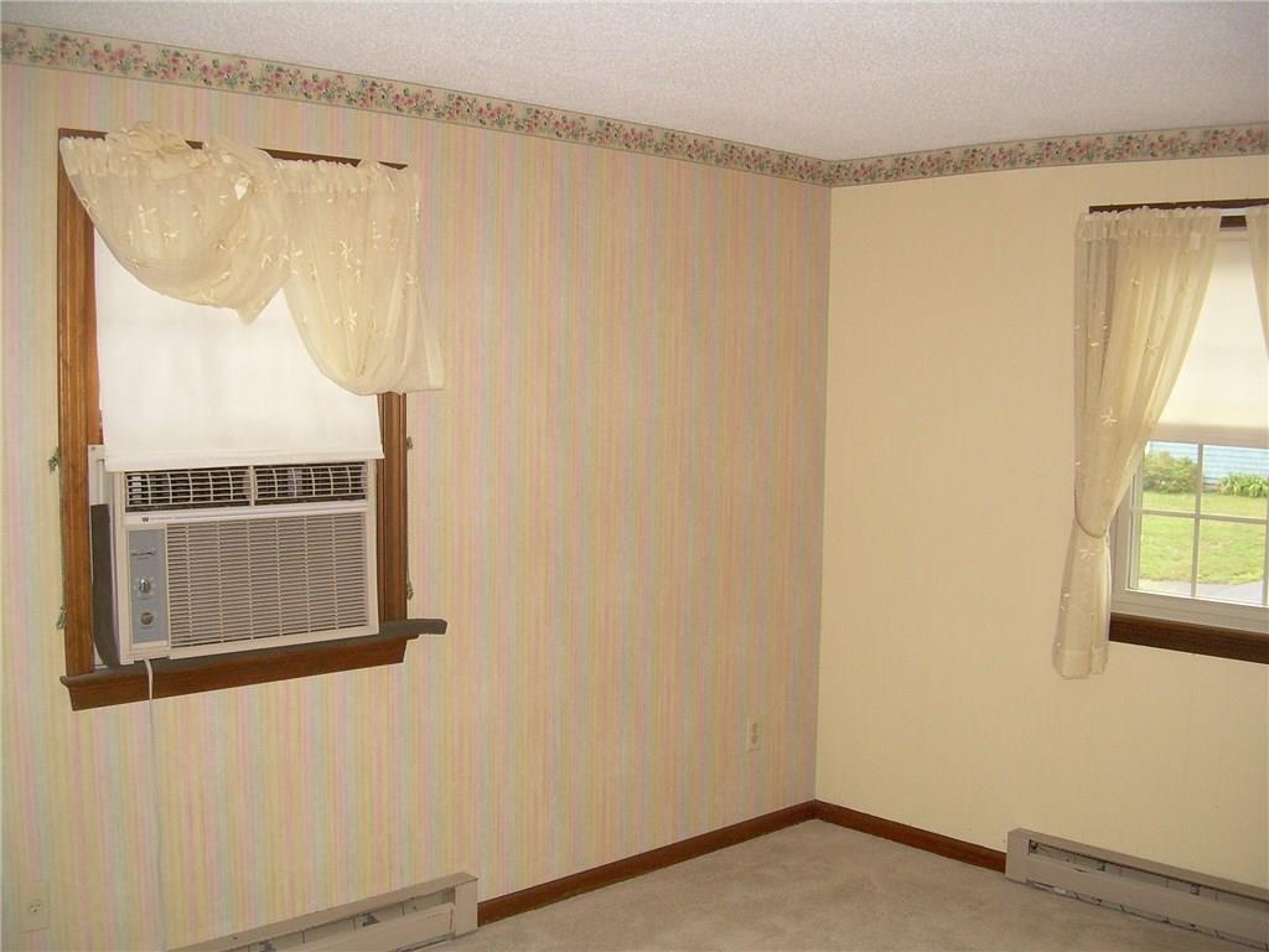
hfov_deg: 49.0
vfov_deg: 37.7
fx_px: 1393
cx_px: 634
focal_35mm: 38
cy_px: 476
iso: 200
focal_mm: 6.3
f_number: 2.8
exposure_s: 1/60
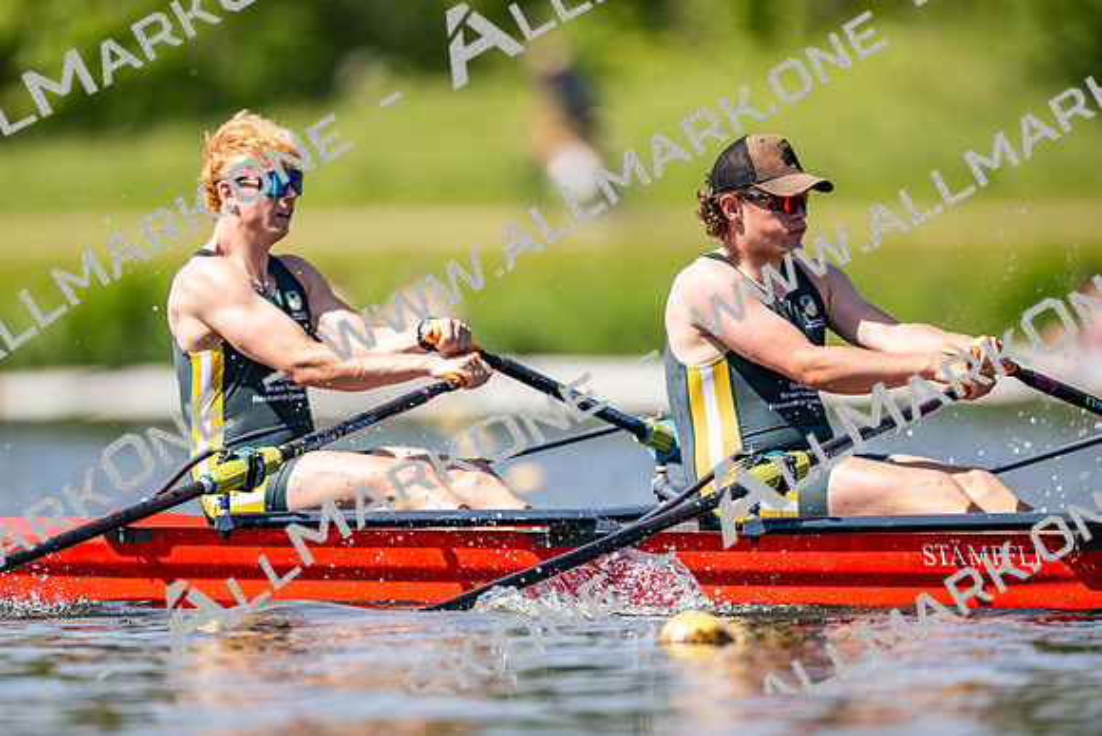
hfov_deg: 3.4
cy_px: 368
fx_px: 18370
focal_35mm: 600
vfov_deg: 2.3
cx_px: 551
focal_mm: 600
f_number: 4
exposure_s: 1/2500
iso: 280
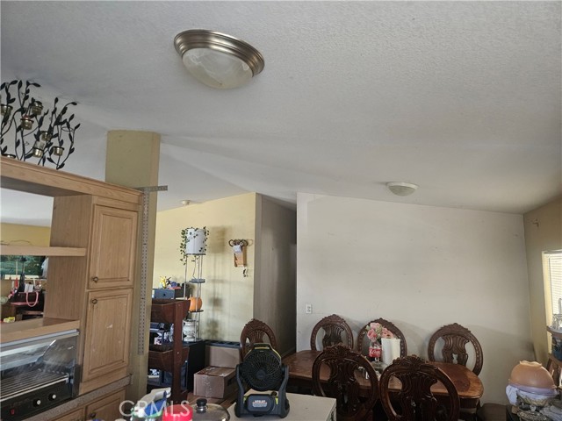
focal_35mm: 23
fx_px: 373
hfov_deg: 73.9
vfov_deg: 58.9
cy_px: 210
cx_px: 281
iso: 1000
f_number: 1.8
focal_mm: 5.4
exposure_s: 1/120
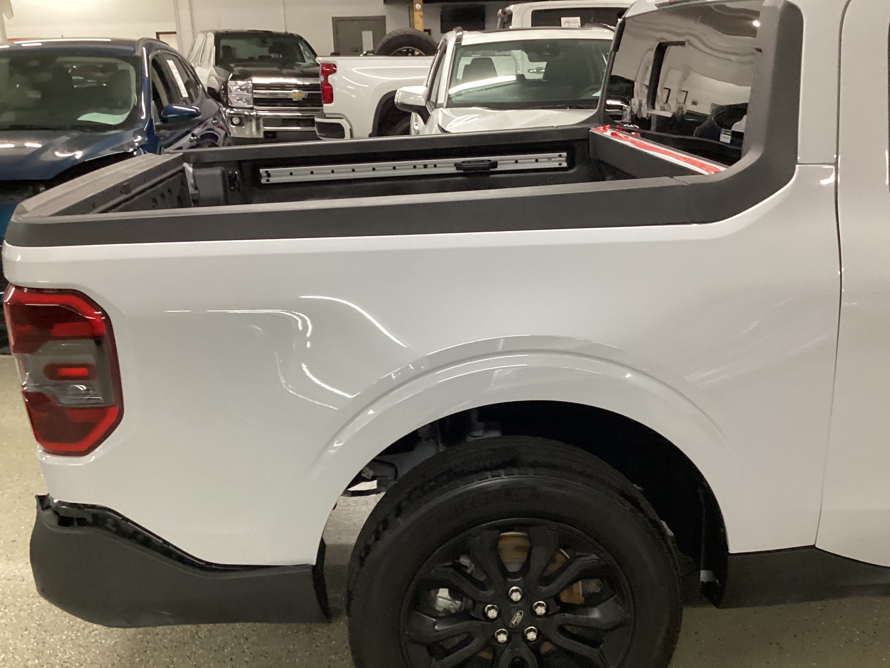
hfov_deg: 51.3
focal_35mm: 36
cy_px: 388
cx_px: 459
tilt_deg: -20.0
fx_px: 926
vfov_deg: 39.5
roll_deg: +0.7
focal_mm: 3.3
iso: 320
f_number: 2.4
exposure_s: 1/60
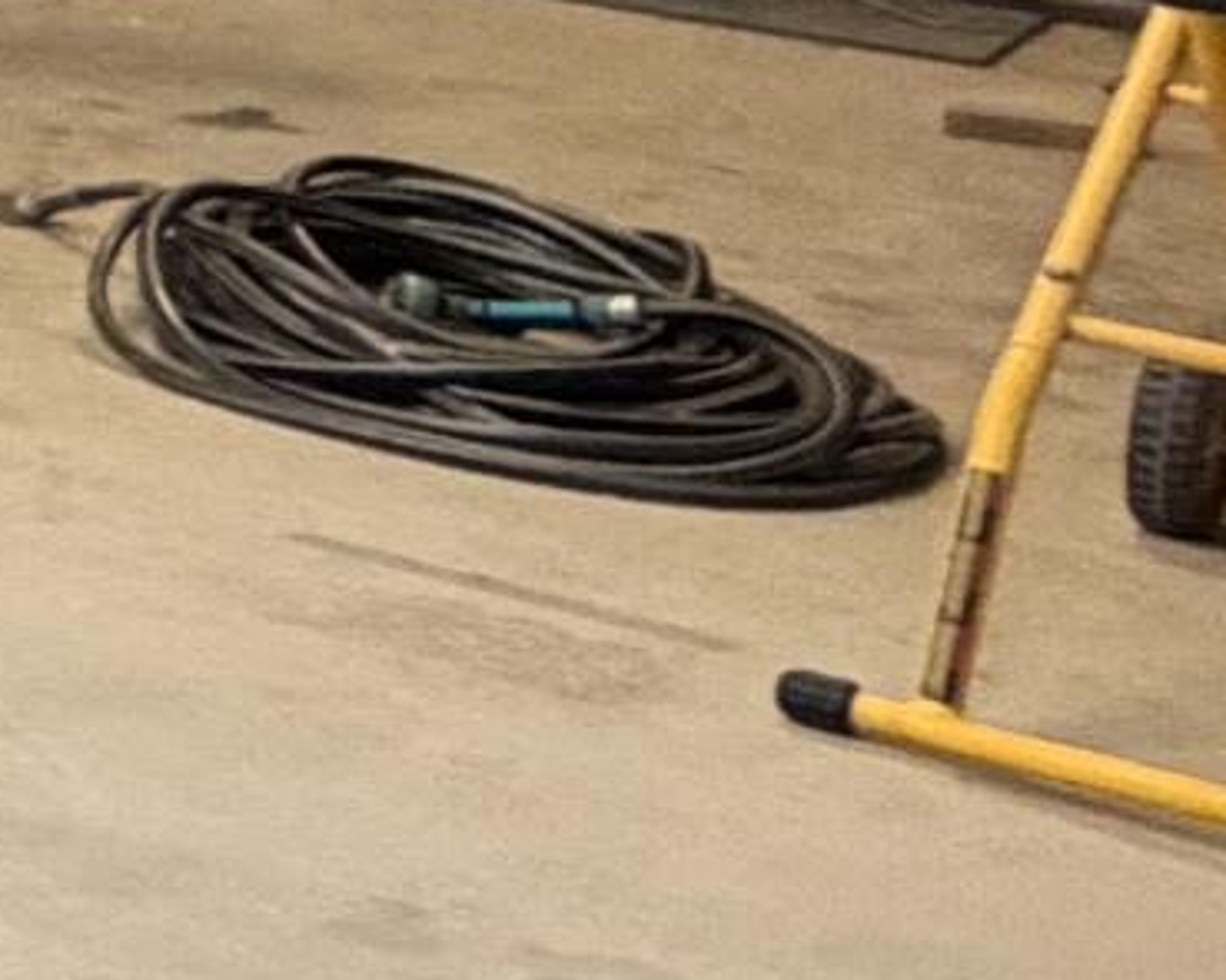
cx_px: -2827
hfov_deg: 10.1
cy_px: -638
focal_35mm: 111
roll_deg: -0.6
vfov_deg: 12.9
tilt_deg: -5.1
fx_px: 4027
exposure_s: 1/60
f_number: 2.2
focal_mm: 2.22
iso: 250
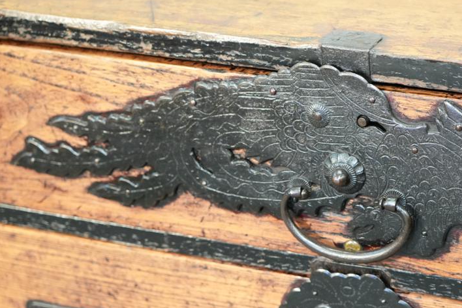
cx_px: 331
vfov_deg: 10.8
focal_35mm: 127
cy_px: 191
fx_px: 1631
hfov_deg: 16.1
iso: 4000
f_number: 4
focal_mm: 83
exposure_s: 1/100
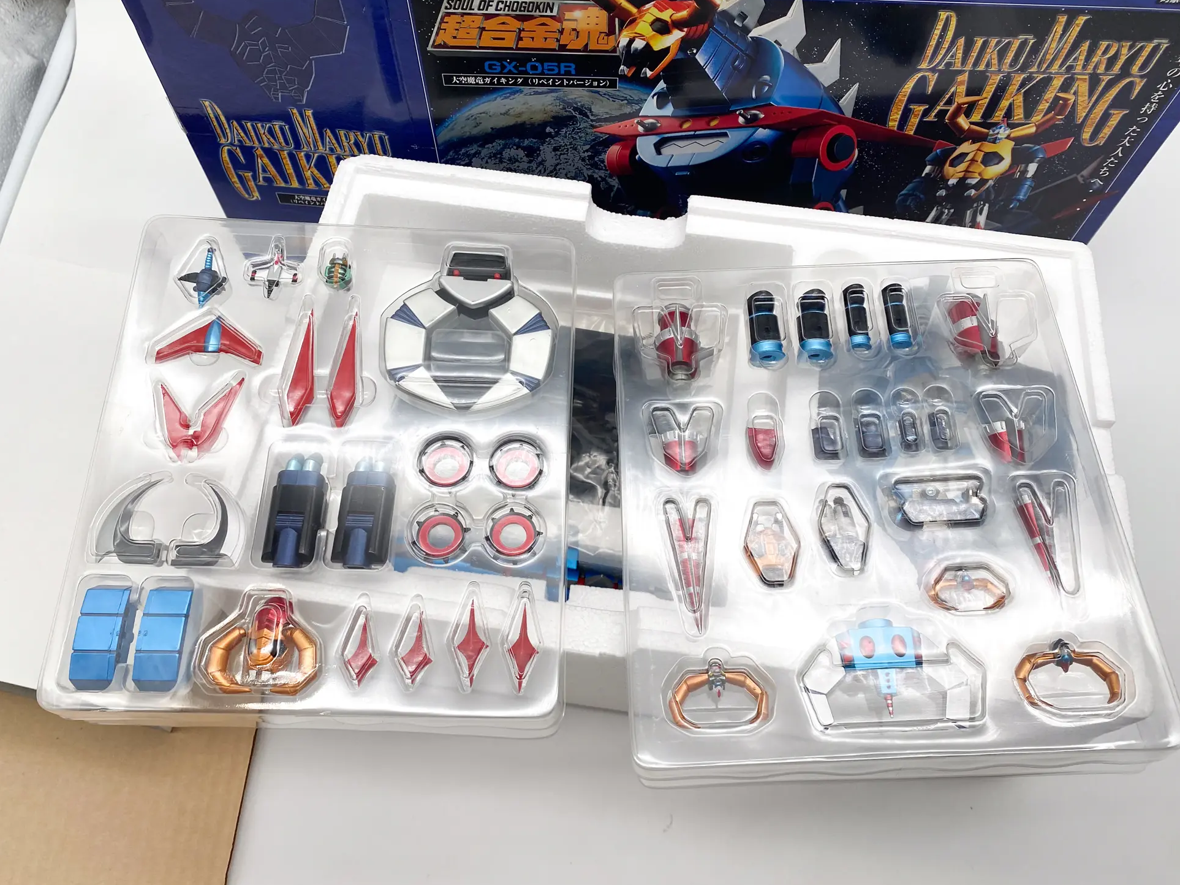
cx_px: 602
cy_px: 432
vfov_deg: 51.3
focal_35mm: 27
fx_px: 920
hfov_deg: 65.3
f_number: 1.8
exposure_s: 1/470
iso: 32
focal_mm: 4.25
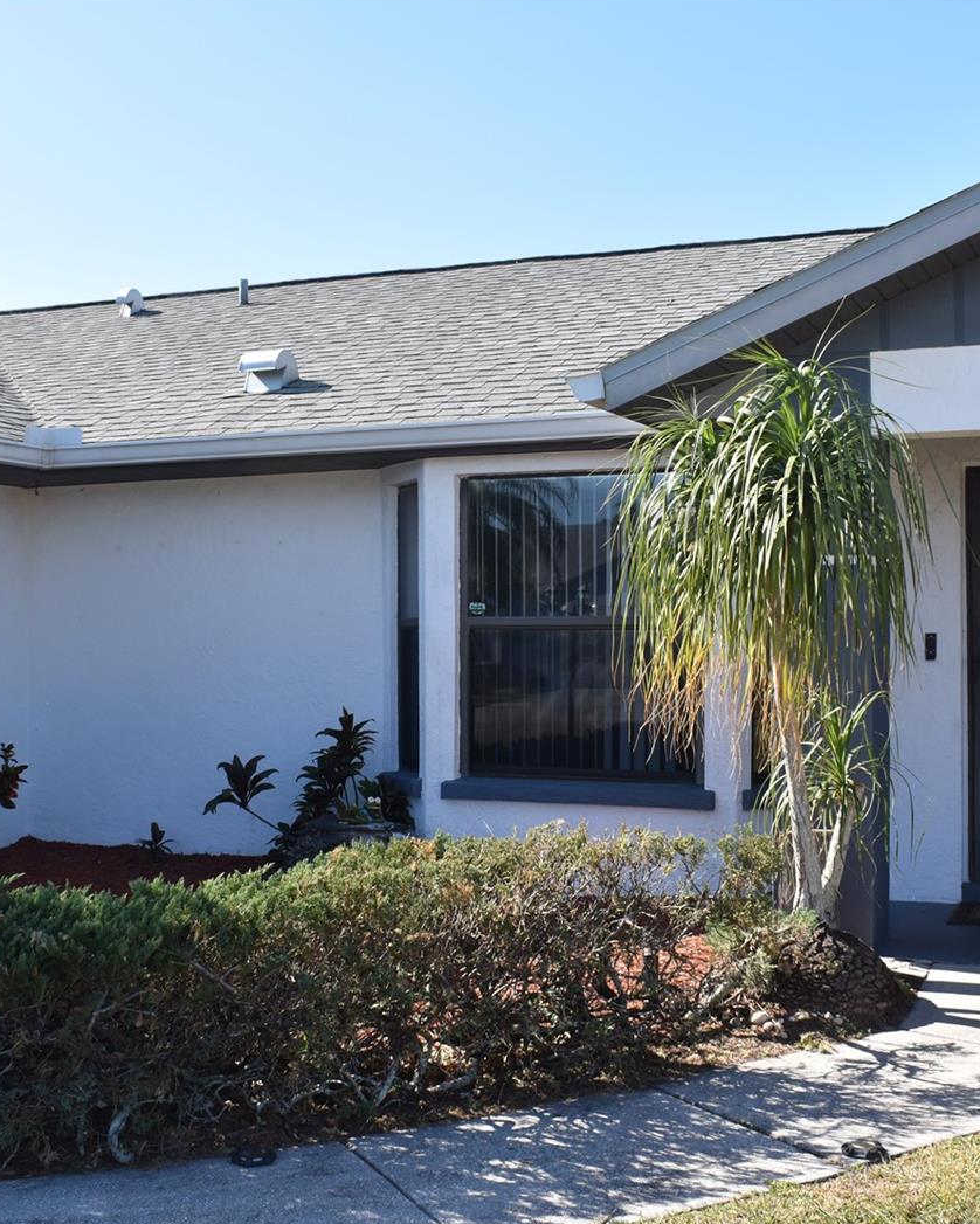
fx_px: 1559
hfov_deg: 34.9
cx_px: 513
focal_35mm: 43
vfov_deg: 42.9
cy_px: 615
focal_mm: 20
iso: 100
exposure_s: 1/160
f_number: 7.1
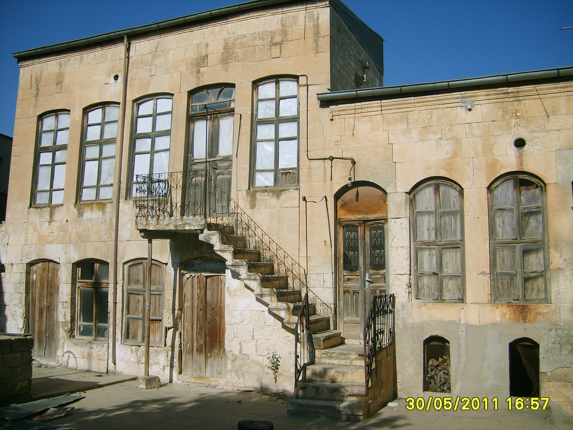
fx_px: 579
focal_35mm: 35
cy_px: 215
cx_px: 286
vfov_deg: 40.7
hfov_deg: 52.6
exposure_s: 1/250
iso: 50
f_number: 7.1
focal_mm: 5.8
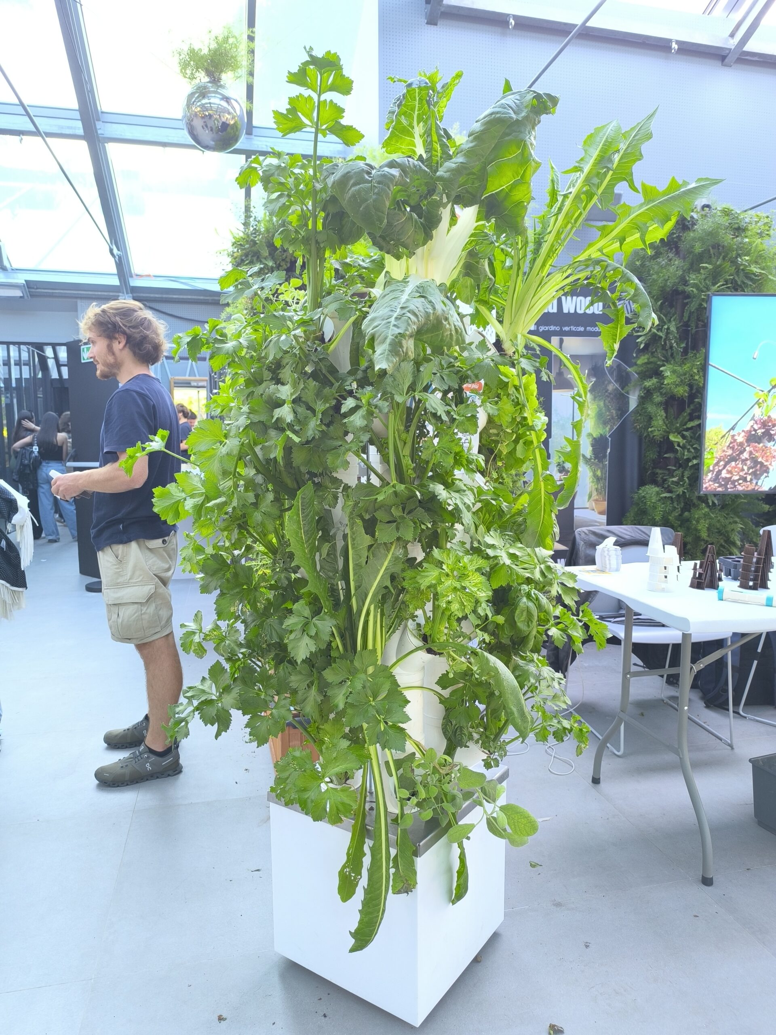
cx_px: 388
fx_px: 687
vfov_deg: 73.9
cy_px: 518
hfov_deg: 58.9
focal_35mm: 23
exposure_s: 1/50
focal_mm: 6.14
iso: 500
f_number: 1.65
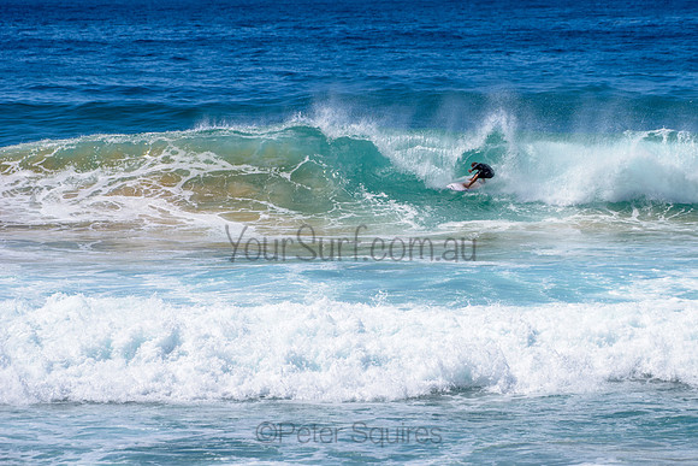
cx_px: 428
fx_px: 4754
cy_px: 213
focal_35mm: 245
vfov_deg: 5.6
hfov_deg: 8.4
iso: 80
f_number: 5.6
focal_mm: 200
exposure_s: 1/2000
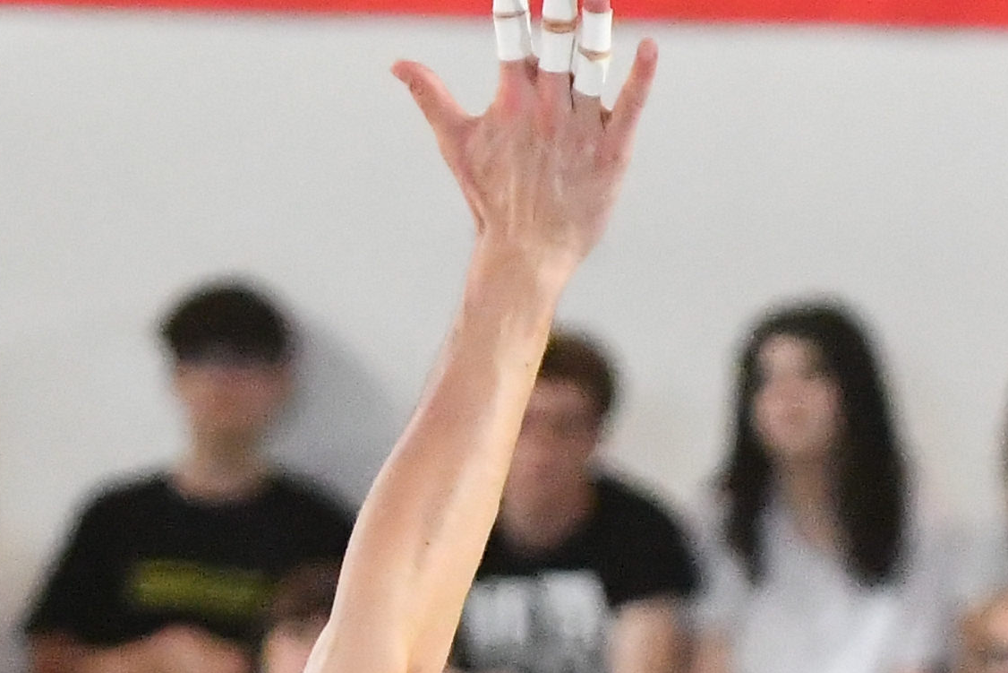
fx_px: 26994
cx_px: 918
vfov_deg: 1.4
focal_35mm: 964
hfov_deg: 2.1
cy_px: 1004
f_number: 2.8
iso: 5600
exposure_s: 1/1600
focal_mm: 130
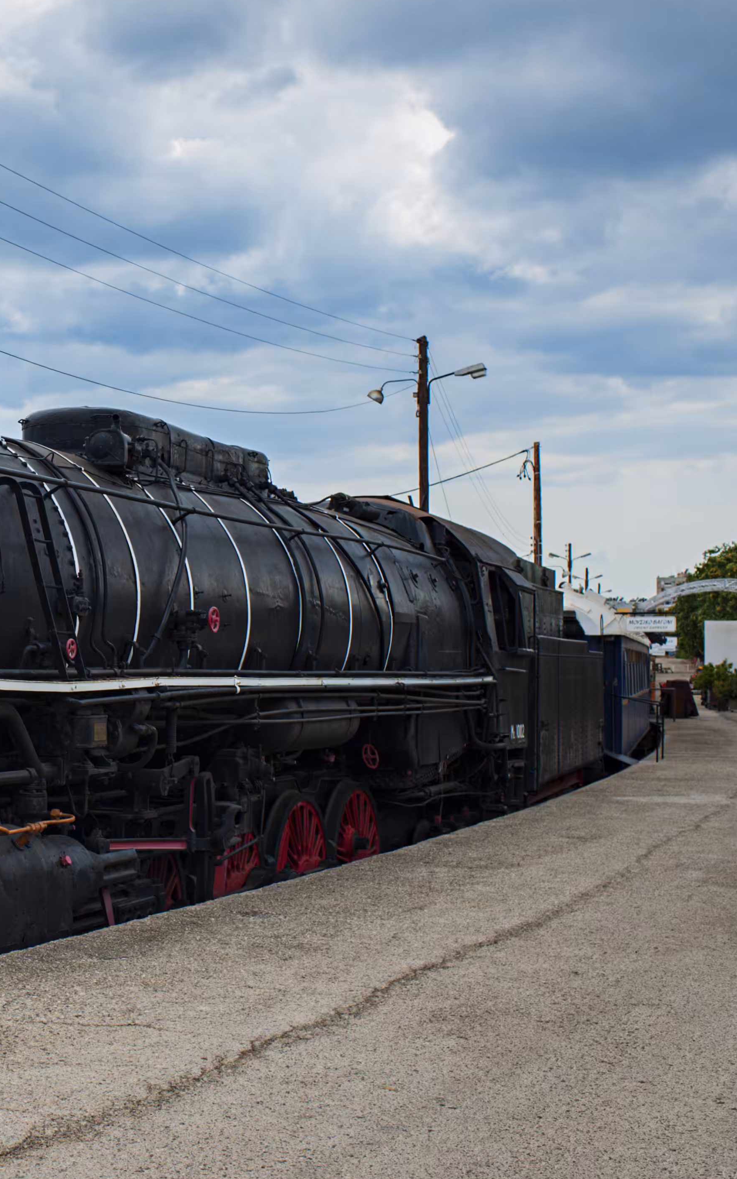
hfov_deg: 22.5
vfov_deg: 37.5
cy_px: 589
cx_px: -95
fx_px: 1736
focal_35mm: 54
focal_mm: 35
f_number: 8
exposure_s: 1/1000
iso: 320
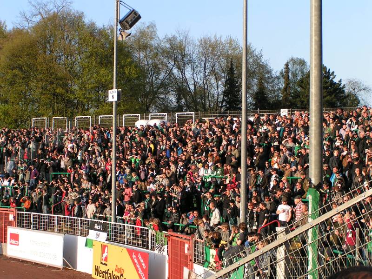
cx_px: 186
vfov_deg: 18.7
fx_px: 849
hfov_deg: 24.7
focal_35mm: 79
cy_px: 140
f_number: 5
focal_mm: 12.1
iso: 50
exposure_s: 1/200
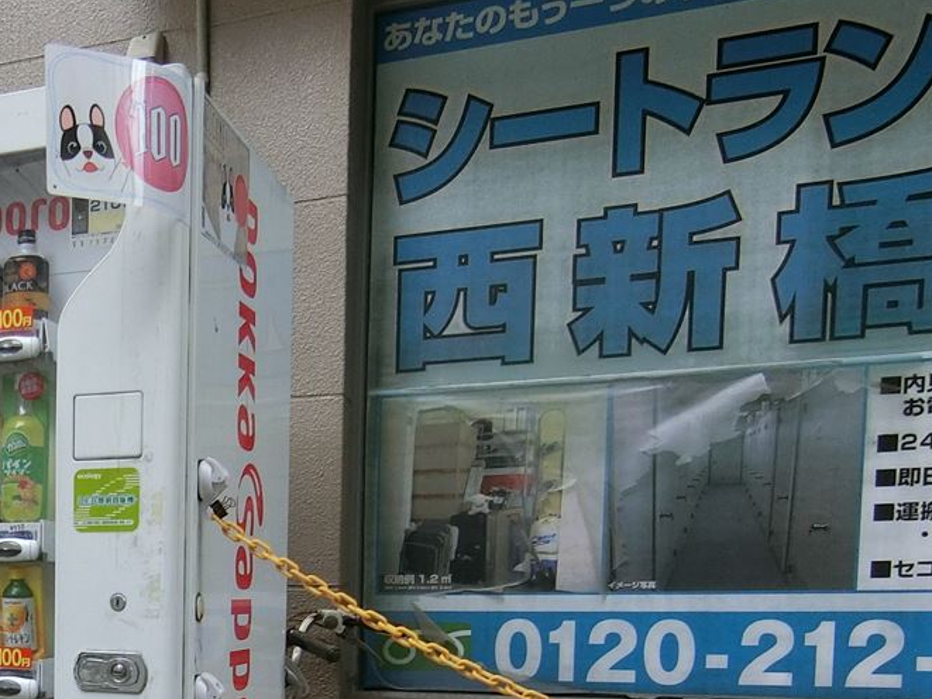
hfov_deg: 37.3
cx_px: 20
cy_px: 727
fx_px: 1239
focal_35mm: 46
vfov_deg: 29.1
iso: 160
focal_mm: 4.06
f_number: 2.7
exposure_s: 1/125
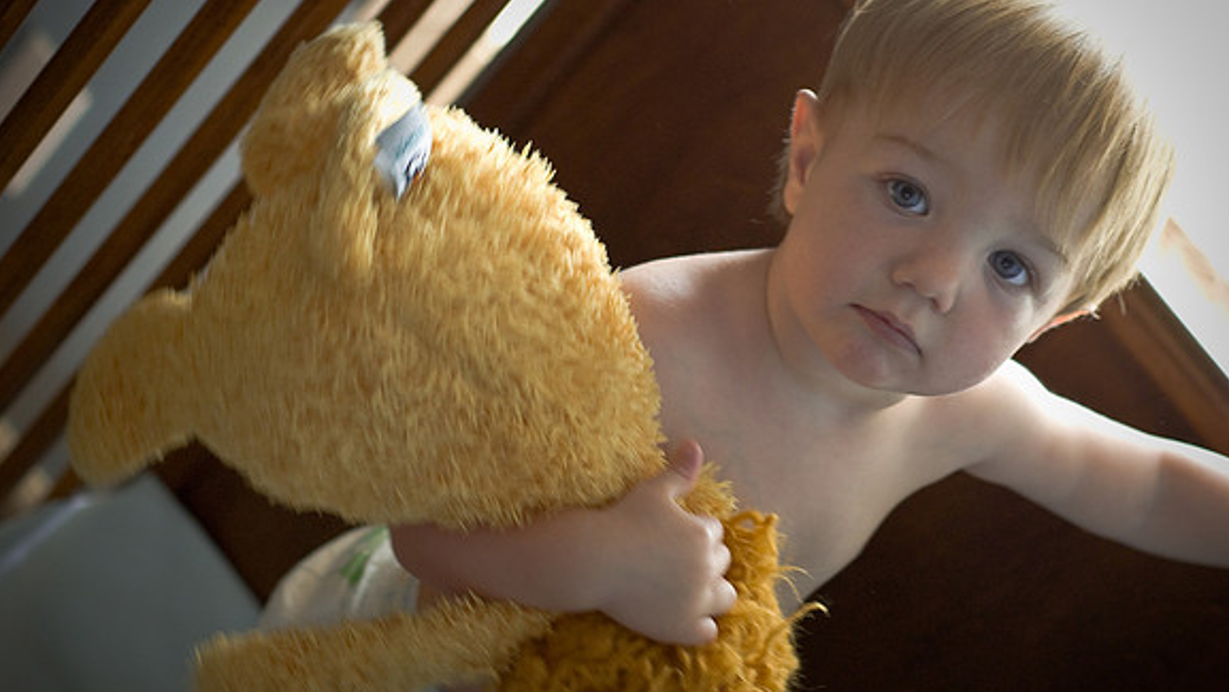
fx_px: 2575
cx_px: 613
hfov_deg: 26.8
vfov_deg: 15.3
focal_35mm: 79
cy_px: 345
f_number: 2.8
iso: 400
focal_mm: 50
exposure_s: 1/60
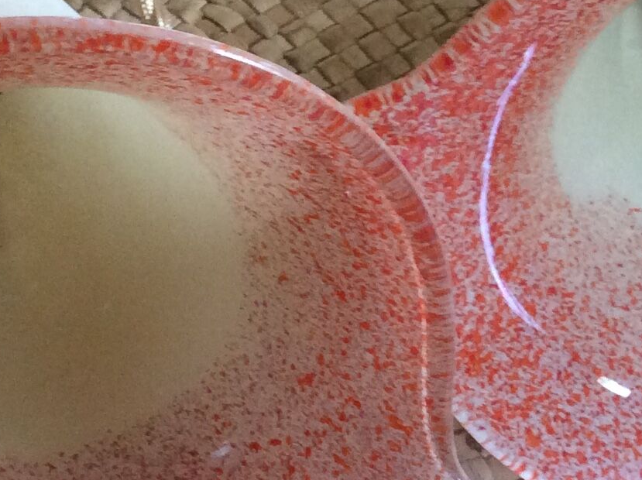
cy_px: 325
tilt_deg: -58.1
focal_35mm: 100
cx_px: 385
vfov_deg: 14.7
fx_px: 1853
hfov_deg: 19.6
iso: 125
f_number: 2.4
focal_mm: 3.3
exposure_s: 1/25
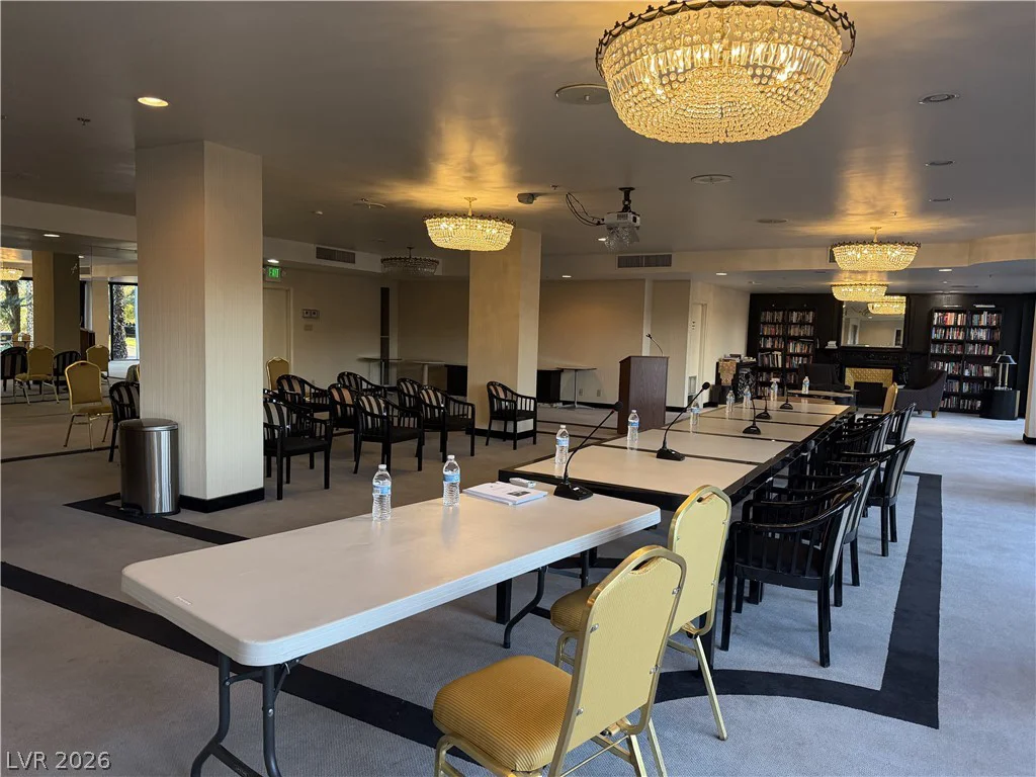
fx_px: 718
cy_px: 388
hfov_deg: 71.6
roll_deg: -1.7
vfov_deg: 56.8
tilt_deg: -4.5
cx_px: 518
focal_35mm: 24
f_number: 1.78
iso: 320
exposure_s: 1/120
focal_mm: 6.76
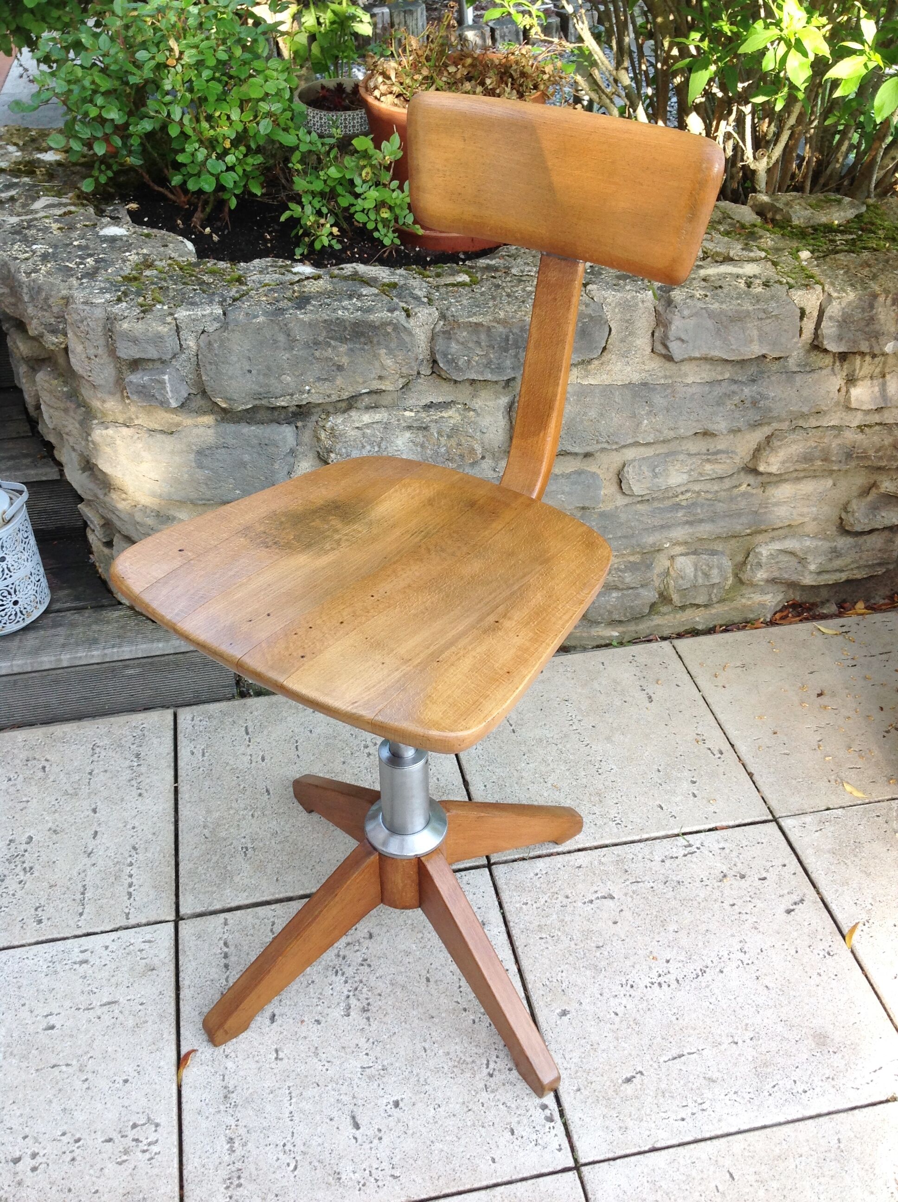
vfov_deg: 52.7
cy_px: 601
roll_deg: +2.1
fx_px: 1214
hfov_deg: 40.6
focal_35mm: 35
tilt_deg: -37.0
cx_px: 449
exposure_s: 1/120
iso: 50
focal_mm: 4.28
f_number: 2.4
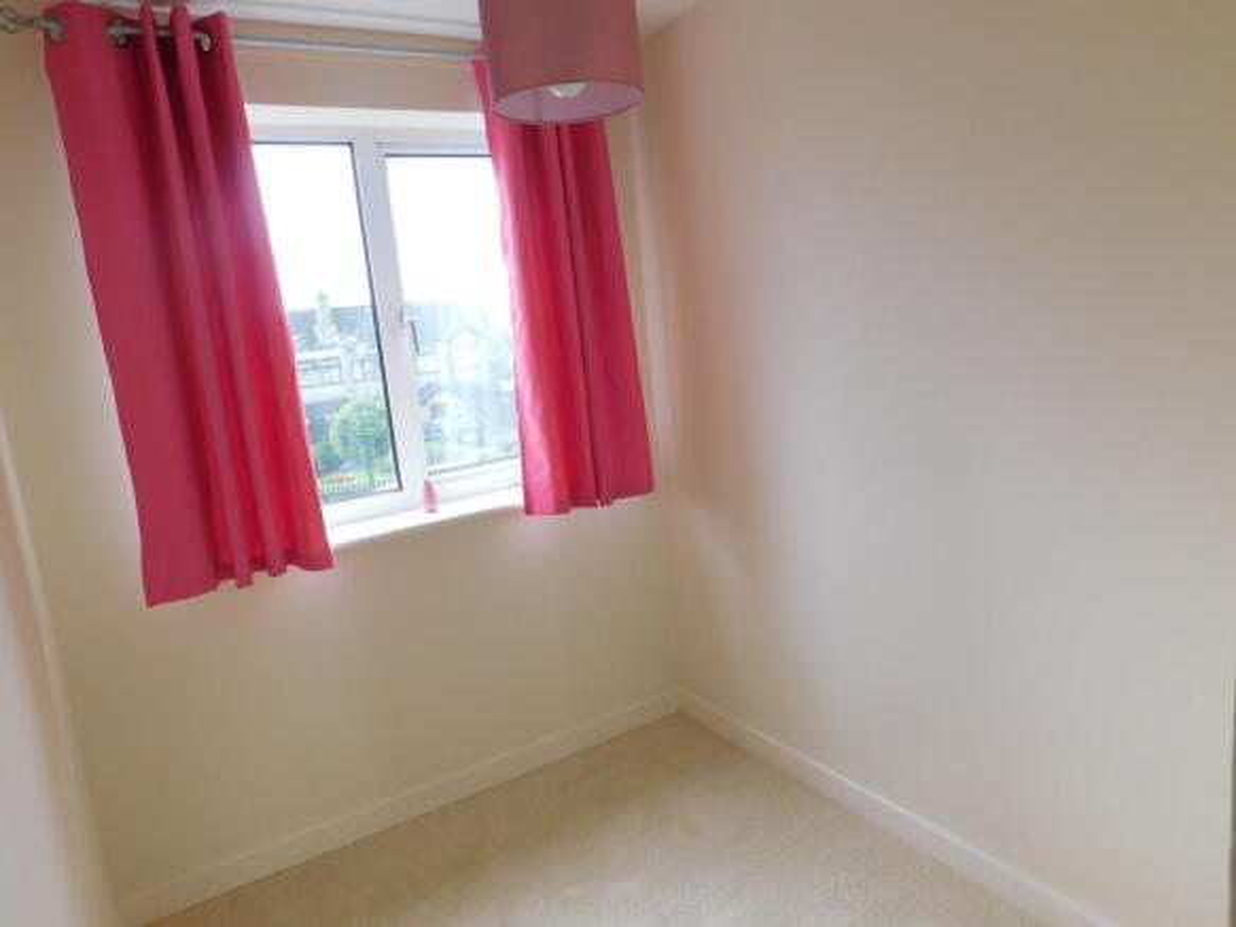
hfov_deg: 73.9
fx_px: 821
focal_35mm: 23
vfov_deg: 58.9
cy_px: 464
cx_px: 618
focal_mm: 4
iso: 125
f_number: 3
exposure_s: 1/50
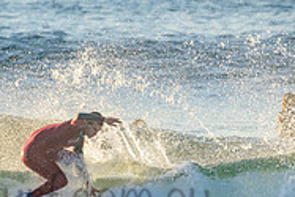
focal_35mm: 1549
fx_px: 12703
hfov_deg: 1.3
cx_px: 43
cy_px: 182
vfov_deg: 0.9
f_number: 5.6
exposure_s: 1/2000
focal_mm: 500
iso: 450
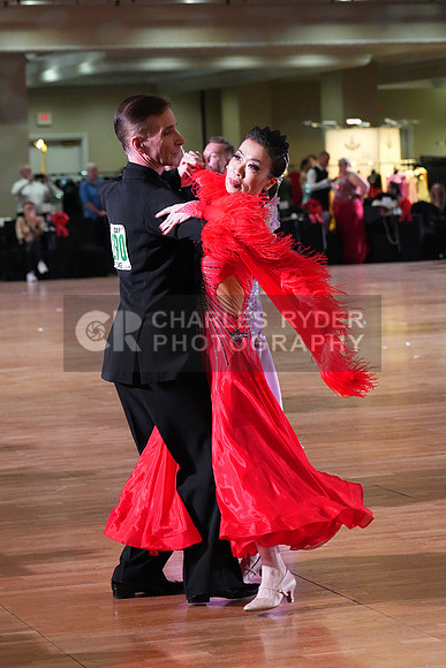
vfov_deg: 17.6
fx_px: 2154
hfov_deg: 11.8
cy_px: 334
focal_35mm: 116
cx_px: 223
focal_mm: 116
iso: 10000
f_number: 5.6
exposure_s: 1/400
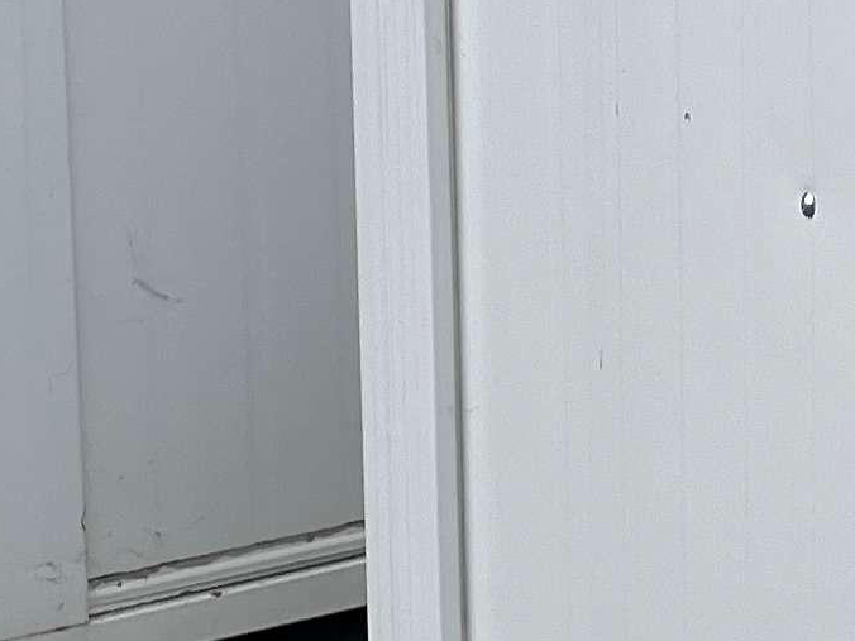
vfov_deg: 9.4
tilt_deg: -8.9
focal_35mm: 155
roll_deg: -0.2
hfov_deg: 11.6
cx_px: 1624
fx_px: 3828
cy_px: -156
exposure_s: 1/122
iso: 32
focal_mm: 5.1
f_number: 1.6
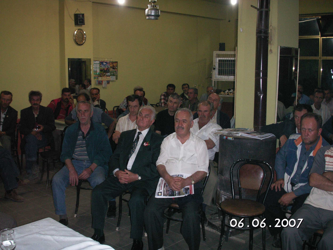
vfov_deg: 38.7
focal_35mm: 37
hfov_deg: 50.1
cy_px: 125
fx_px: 356
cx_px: 166
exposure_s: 1/40
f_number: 3.5
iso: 160
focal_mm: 7.7
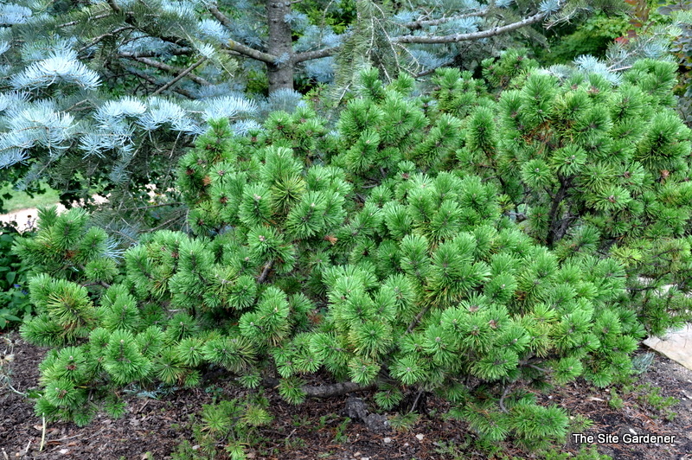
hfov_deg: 49.6
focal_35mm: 39
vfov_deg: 34.2
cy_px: 230
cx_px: 346
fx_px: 749
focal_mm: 26
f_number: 8
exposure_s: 1/60
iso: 200
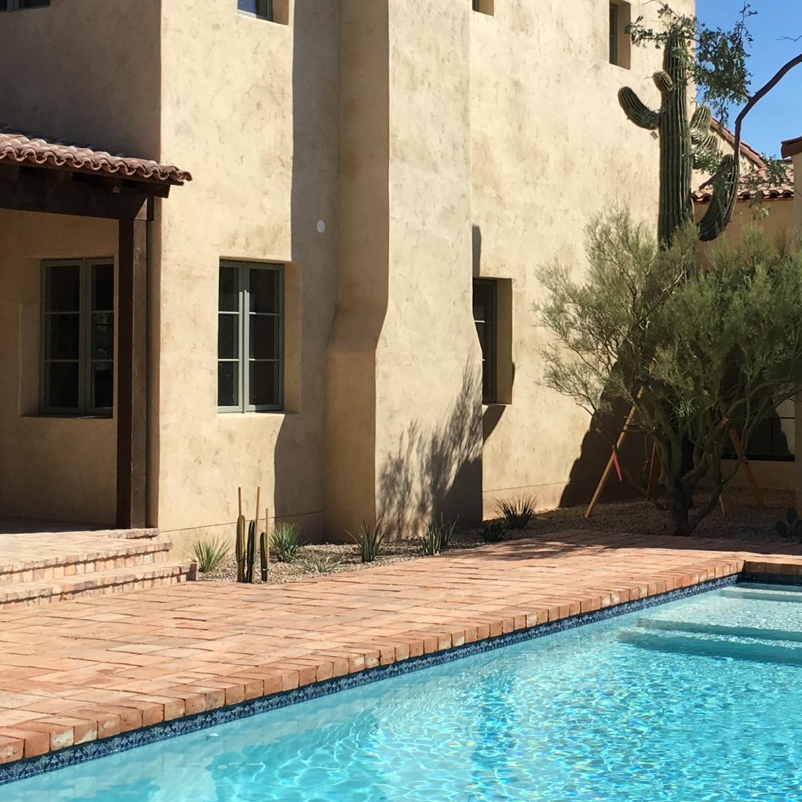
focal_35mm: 64
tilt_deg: +2.2
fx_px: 1678
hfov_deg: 26.5
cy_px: 305
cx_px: 618
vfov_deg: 26.8
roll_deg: +0.1
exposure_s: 1/1748
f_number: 2.2
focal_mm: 4.15
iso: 25
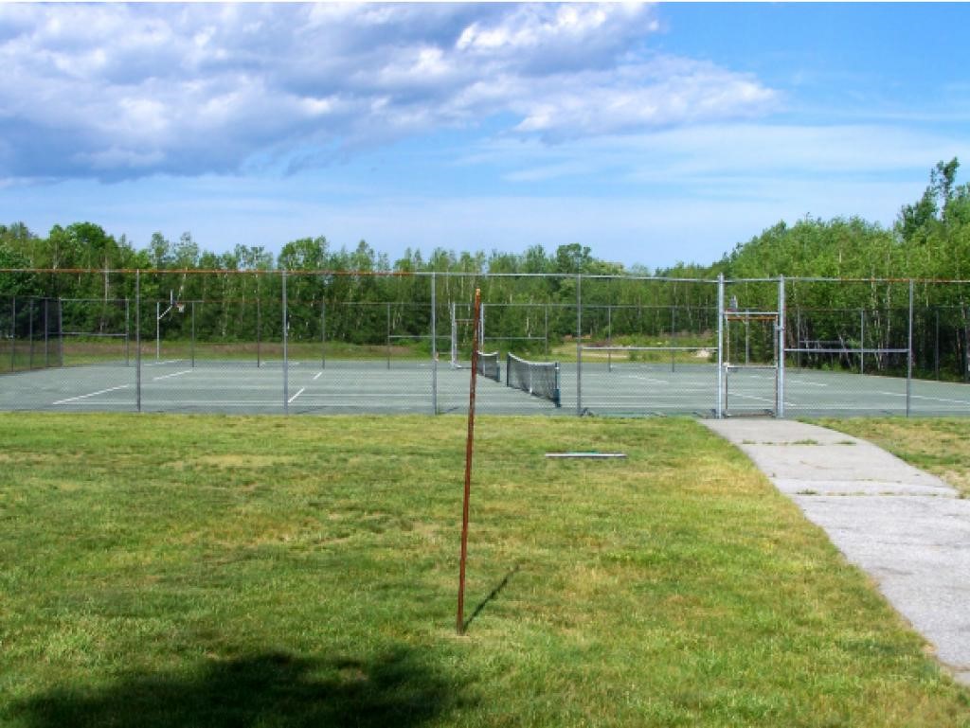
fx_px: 1570
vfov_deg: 26.1
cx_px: 485
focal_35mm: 56
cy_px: 364
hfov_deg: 34.3
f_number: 4.5
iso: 64
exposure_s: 1/500
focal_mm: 9.3
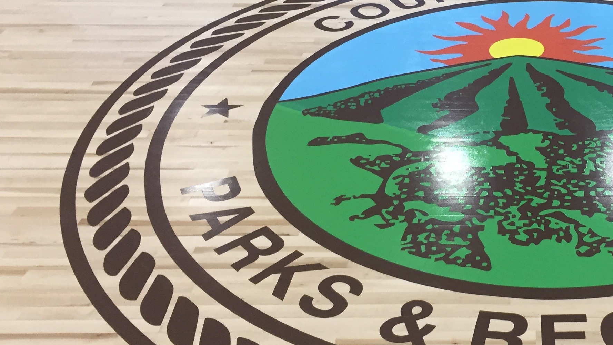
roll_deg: -1.8
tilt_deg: -31.2
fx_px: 943
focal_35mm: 58
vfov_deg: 20.7
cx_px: 557
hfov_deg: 34.0
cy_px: 118
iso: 40
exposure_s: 1/30
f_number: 2.2
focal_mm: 4.15
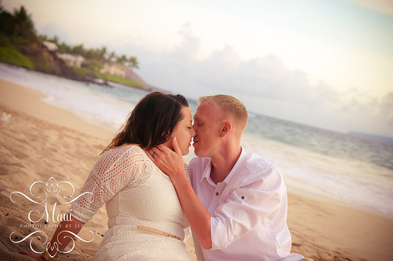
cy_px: 130
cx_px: 196
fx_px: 687
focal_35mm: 63
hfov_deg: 31.9
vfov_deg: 21.5
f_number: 2.8
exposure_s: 1/100
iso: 800
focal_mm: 42
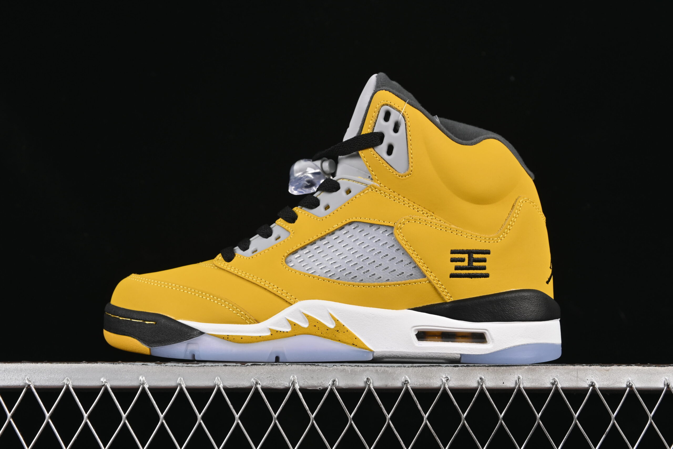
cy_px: 224
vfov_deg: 18.2
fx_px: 1402
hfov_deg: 27.0
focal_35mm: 75
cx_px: 336
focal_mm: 50
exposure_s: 1/80
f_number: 8
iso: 160
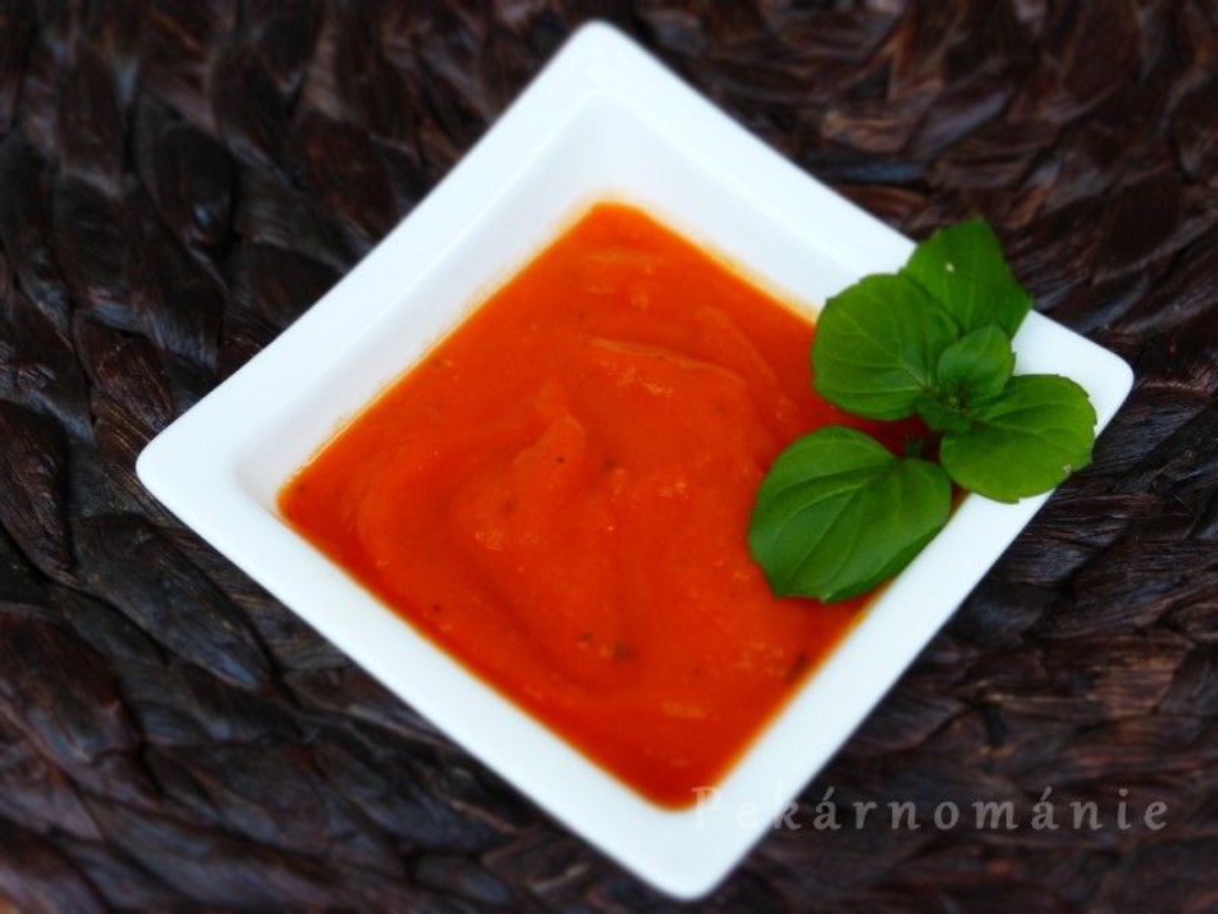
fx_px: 2780
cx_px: 609
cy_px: 457
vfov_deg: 18.7
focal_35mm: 79
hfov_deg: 24.7
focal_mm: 14.2
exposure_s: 1/60
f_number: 5.1
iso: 125
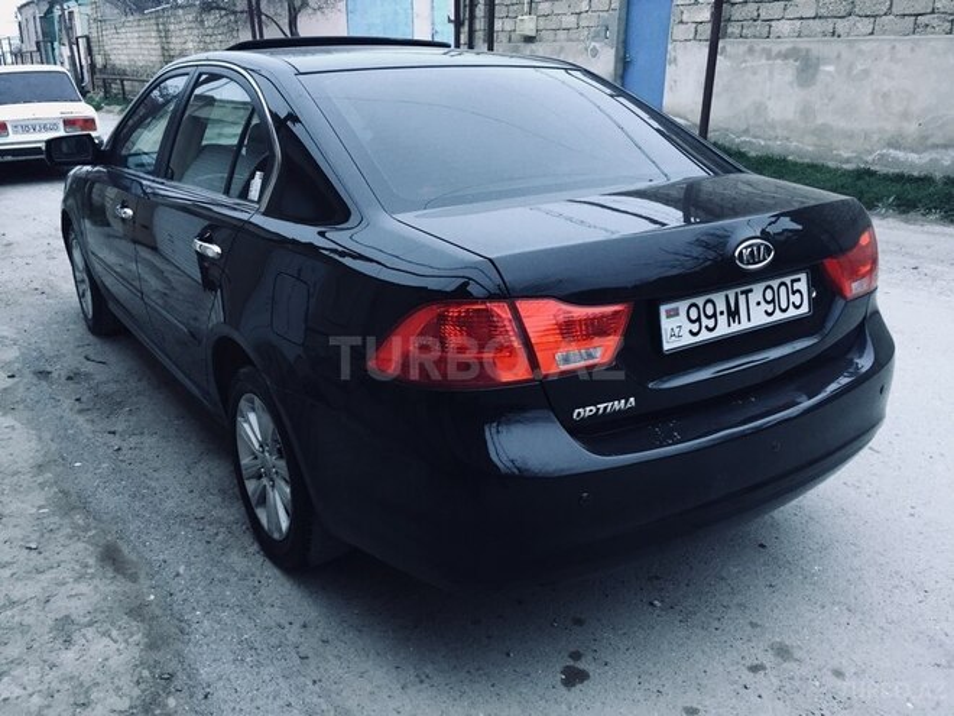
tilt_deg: -18.3
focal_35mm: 29
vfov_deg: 48.2
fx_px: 799
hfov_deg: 61.7
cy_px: 358
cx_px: 477
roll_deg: -1.4
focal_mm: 4.15
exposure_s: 1/33
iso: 125
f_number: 2.2
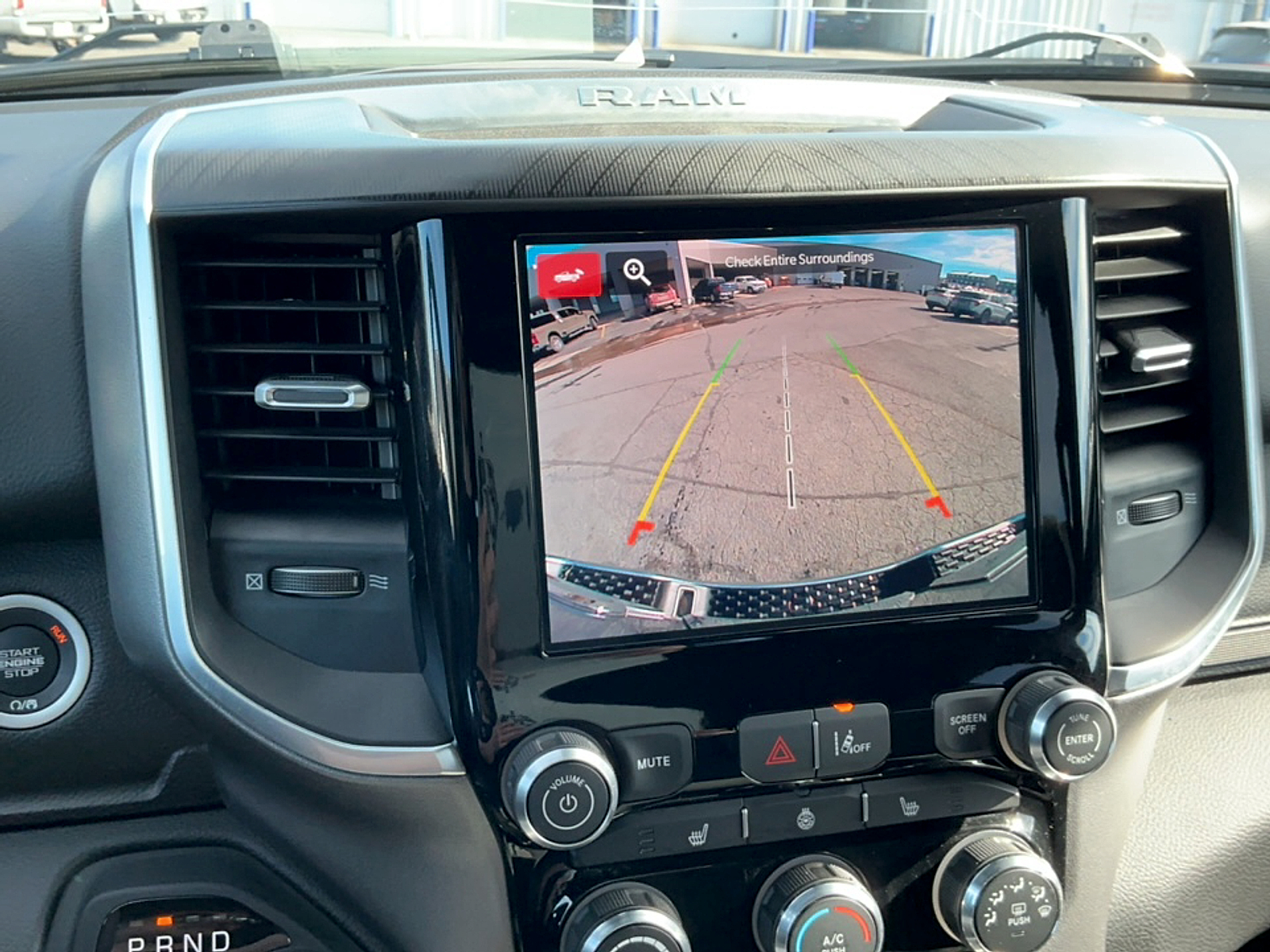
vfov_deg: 46.8
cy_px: 476
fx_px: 1101
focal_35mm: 30
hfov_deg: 60.0
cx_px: 635
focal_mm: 3
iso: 50
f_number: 1.8
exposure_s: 1/120
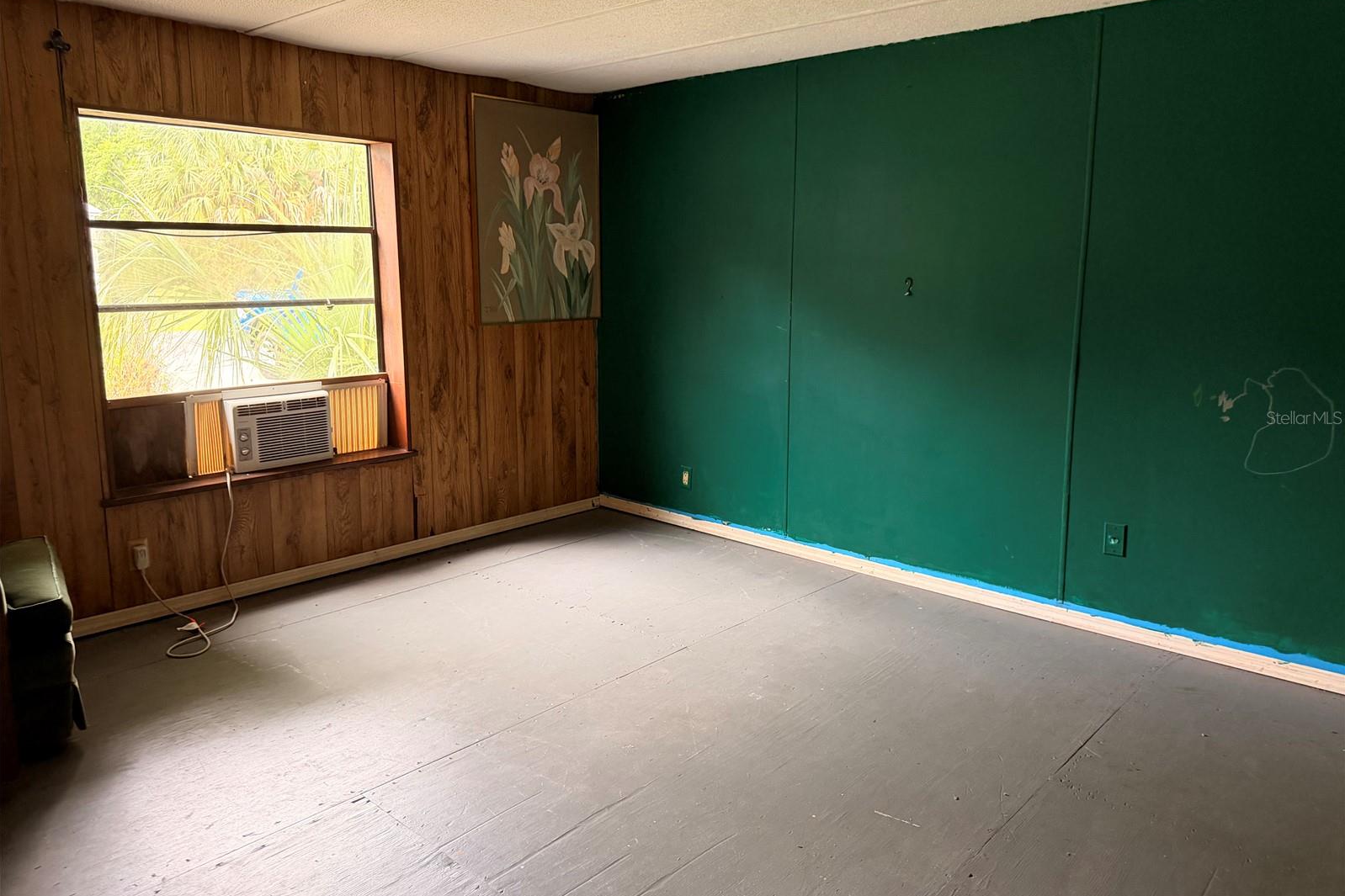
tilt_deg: -9.0
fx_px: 934
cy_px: 417
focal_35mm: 25
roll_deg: +0.3
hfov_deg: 71.5
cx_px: 672
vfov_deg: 51.2
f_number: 1.78
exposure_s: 1/60
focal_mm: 6.76
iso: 400
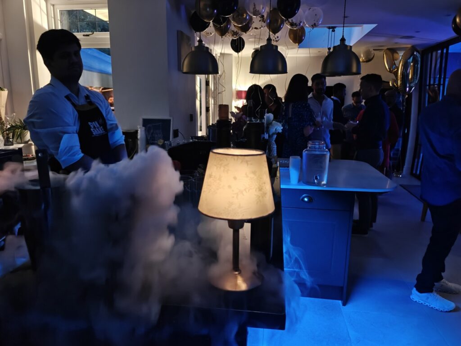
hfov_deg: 73.9
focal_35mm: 23
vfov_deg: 58.9
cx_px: 230
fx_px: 306
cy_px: 173
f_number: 1.6
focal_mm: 6.06
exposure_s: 1/33
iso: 500
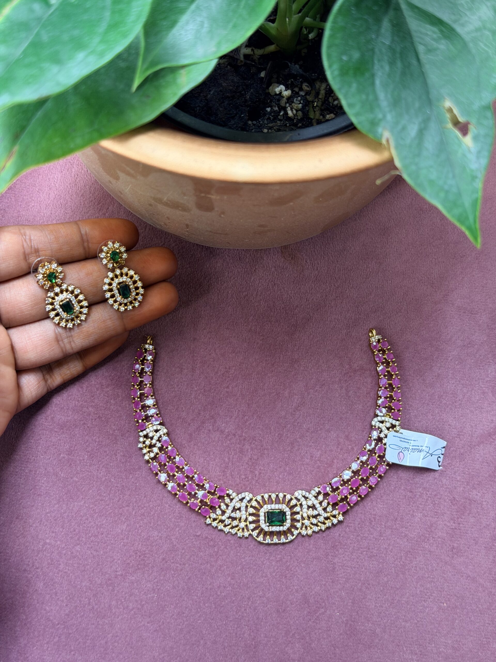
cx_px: 248
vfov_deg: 39.7
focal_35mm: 48
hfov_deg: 30.3
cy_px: 331
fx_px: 917
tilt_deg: -77.2
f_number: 1.78
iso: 100
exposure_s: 1/82
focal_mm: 6.76
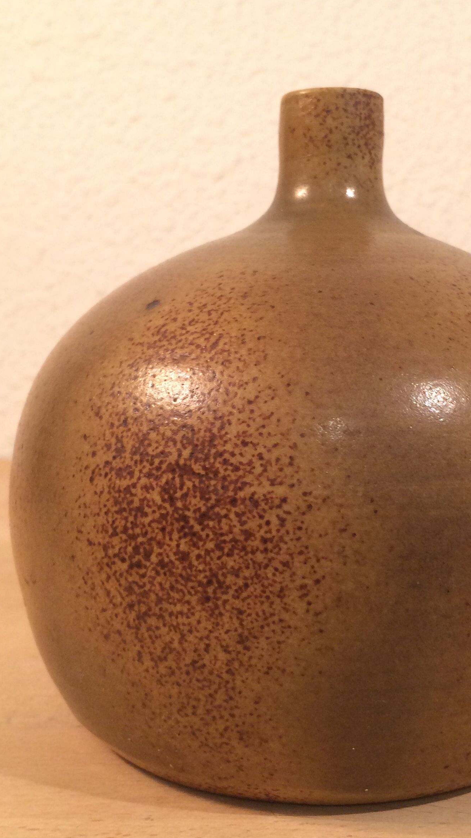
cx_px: 325
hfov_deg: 26.9
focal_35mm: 44
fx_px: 977
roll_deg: +1.0
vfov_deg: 46.4
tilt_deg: -7.8
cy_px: 414
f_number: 2.2
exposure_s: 1/33
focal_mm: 4.15
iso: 80
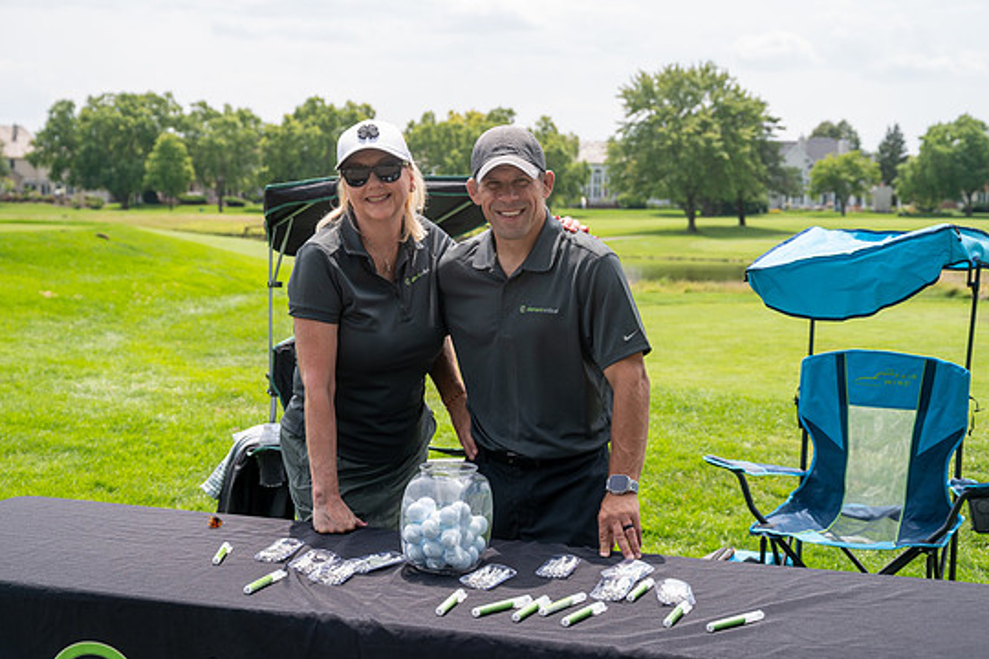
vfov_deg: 24.2
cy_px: 325
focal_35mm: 56
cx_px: 526
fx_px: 1538
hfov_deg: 35.6
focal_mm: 52
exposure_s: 1/1000
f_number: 5
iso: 250
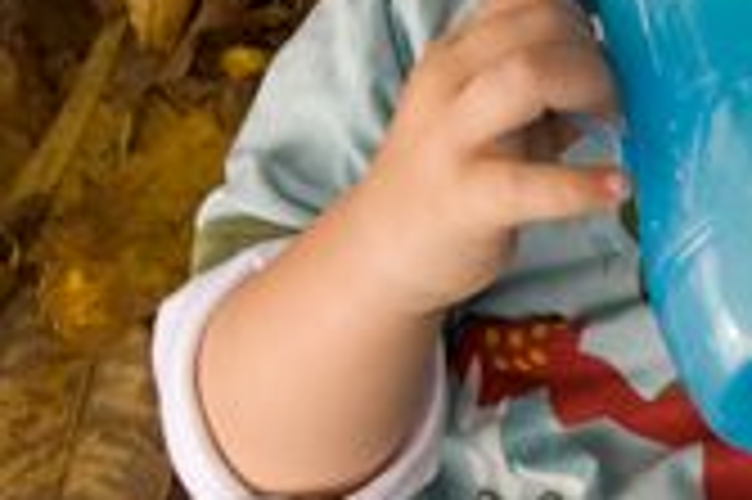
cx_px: 639
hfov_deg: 16.3
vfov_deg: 10.8
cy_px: -59
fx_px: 2599
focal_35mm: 125
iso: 200
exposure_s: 1/800
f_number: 4
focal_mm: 27
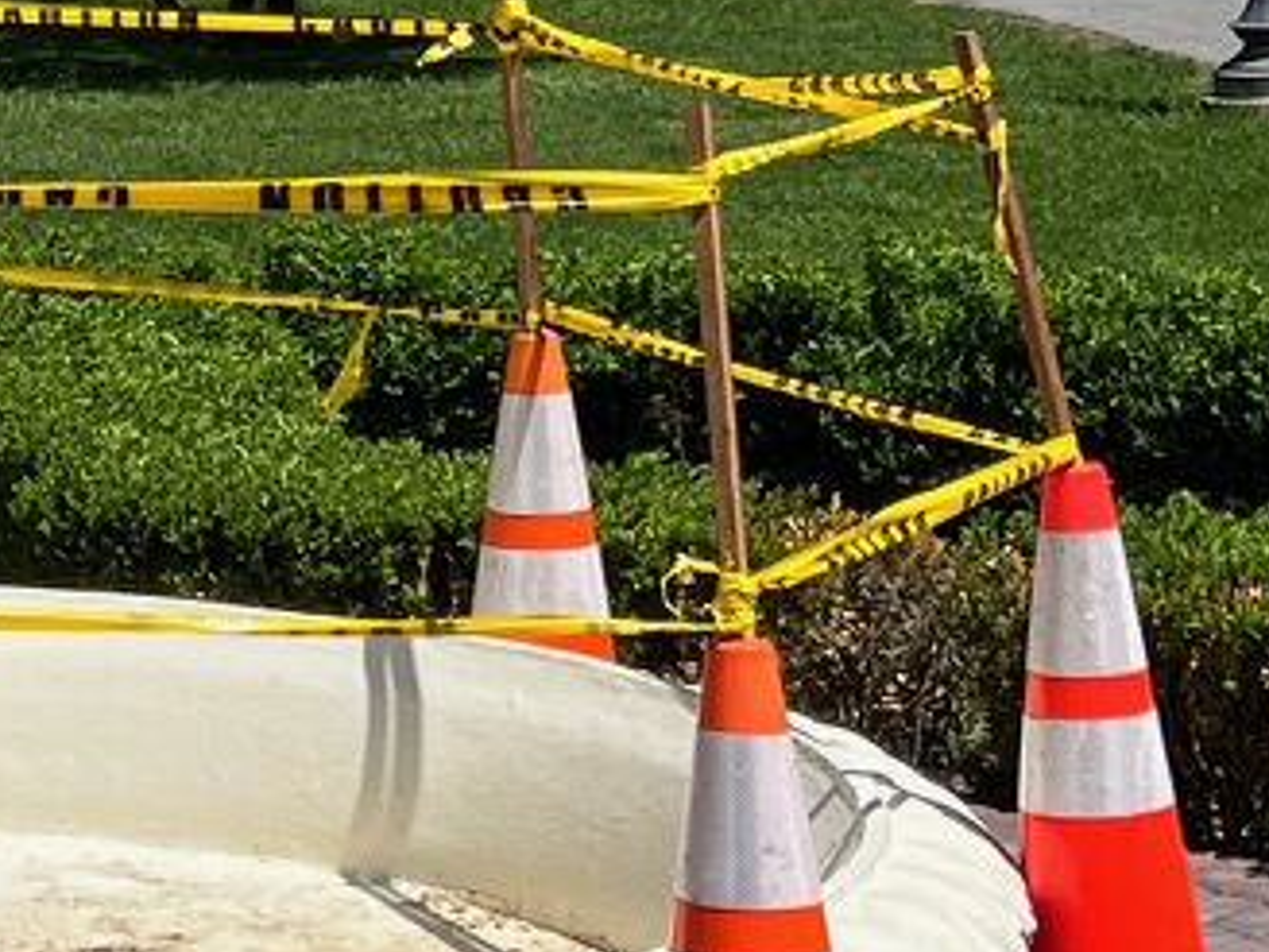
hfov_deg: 12.2
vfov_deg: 9.1
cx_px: -112
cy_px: -224
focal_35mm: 160
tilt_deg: -2.2
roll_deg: +0.2
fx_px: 5865
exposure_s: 1/7463
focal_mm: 5.7
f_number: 1.5
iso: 50
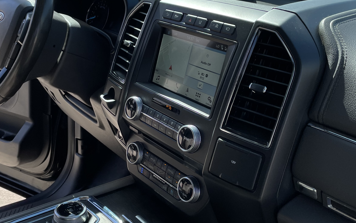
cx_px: 146
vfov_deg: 27.4
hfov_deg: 42.5
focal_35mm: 47
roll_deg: -1.3
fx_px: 456
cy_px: 102
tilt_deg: -19.0
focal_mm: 4.2
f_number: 1.6
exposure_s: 1/1304
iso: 32
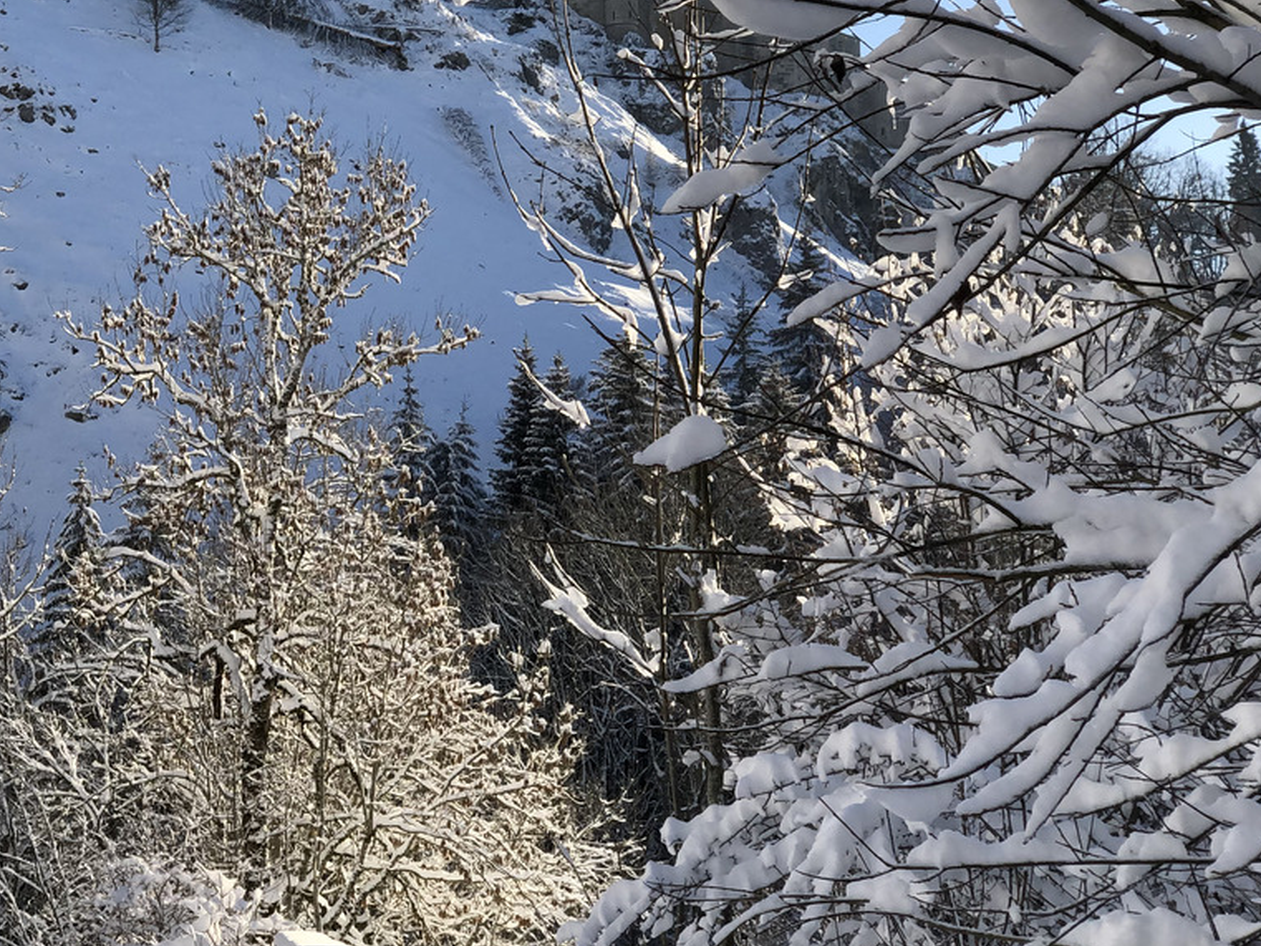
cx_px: 302
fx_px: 2988
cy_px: 374
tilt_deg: +9.8
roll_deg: +0.2
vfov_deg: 18.0
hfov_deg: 23.6
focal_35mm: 82
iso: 16
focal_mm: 6
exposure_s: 1/906
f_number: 2.4
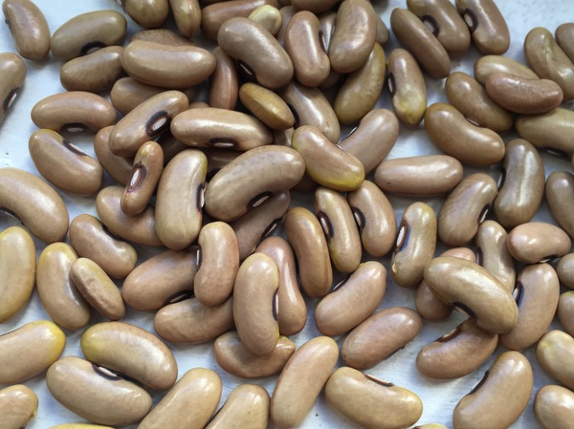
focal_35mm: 29
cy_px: 214
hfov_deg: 61.7
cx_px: 287
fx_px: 480
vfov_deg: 48.2
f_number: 2.2
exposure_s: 1/100
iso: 40
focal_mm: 4.15
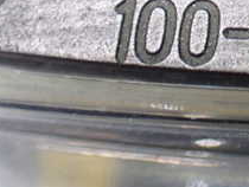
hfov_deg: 15.7
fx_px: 843
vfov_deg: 12.5
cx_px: 347
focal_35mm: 117
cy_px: -21
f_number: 2.8
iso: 800
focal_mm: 7.31
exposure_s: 1/60
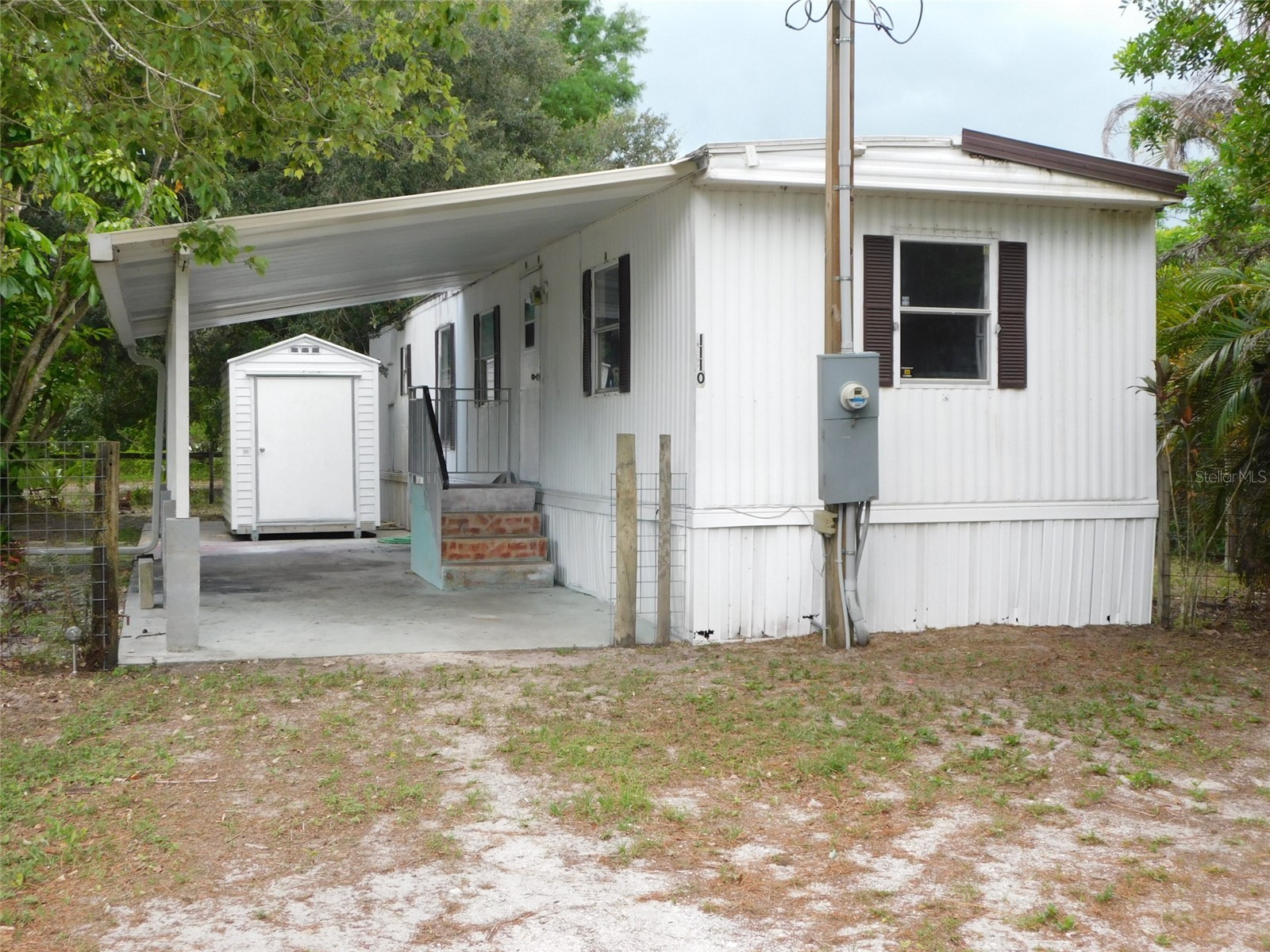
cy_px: 476
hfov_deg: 46.8
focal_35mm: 40
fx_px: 1468
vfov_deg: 36.0
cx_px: 635
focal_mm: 7.1
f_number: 3.6
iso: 125
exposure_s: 1/160
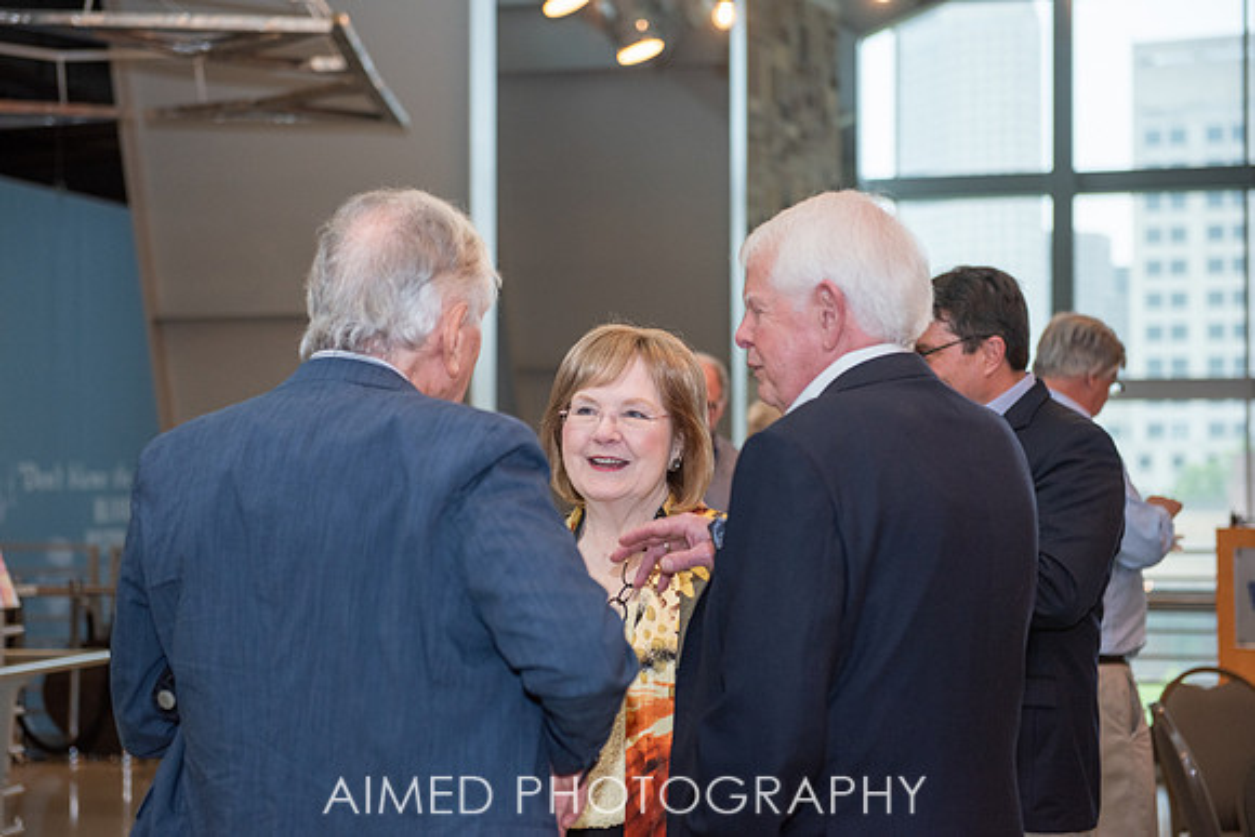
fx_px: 2441
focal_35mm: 70
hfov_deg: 28.8
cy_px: 418
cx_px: 628
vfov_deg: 19.5
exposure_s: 1/200
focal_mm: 70
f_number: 3.2
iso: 1000
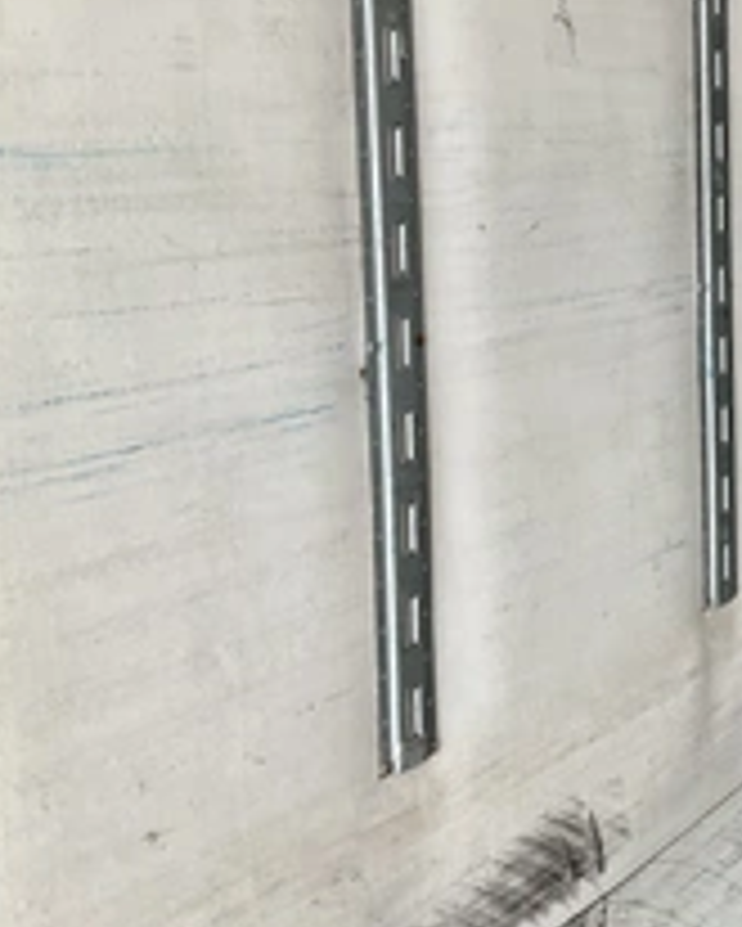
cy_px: 297
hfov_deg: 25.7
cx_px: 805
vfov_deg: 33.8
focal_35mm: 55
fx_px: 1509
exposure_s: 1/112
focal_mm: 3
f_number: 1.8
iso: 64
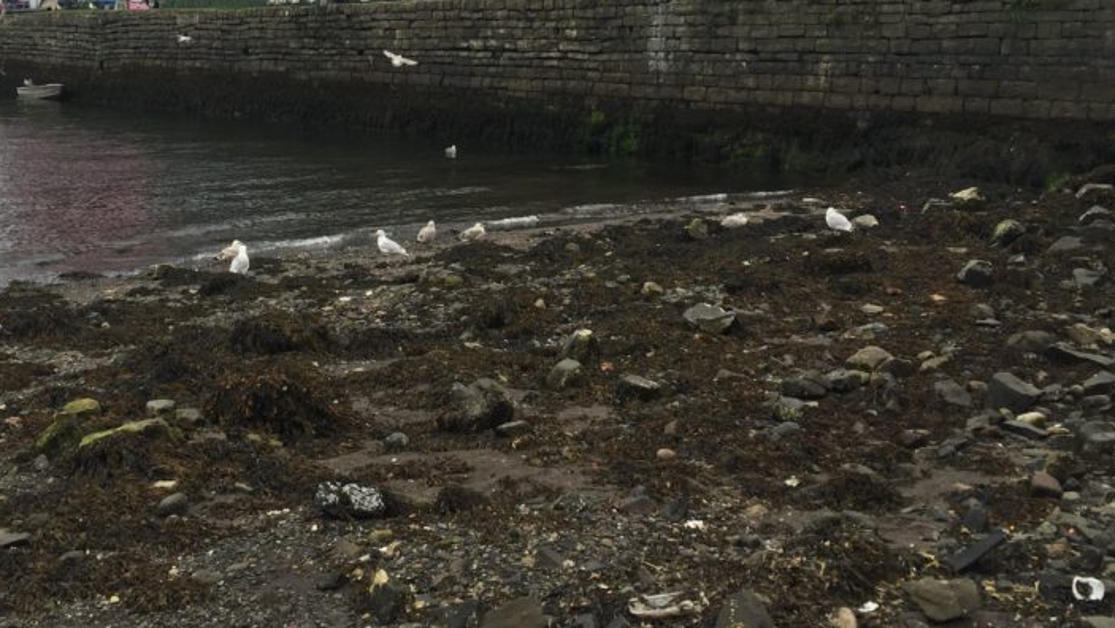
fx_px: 1360
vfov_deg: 25.3
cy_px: 73
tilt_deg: -3.1
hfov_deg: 44.2
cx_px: 414
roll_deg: -1.3
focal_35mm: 46
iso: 32
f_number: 2.2
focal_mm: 4.15
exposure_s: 1/501
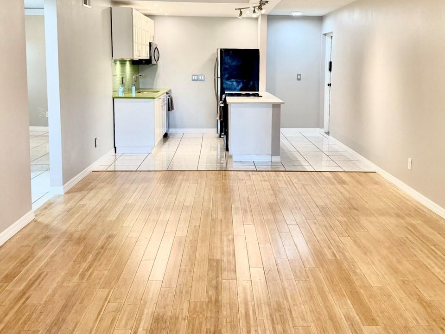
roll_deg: -0.3
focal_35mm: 40
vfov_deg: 35.7
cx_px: 244
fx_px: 514
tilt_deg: -5.8
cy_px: 122
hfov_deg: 46.7
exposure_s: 1/122
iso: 200
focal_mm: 6.76
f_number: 1.78
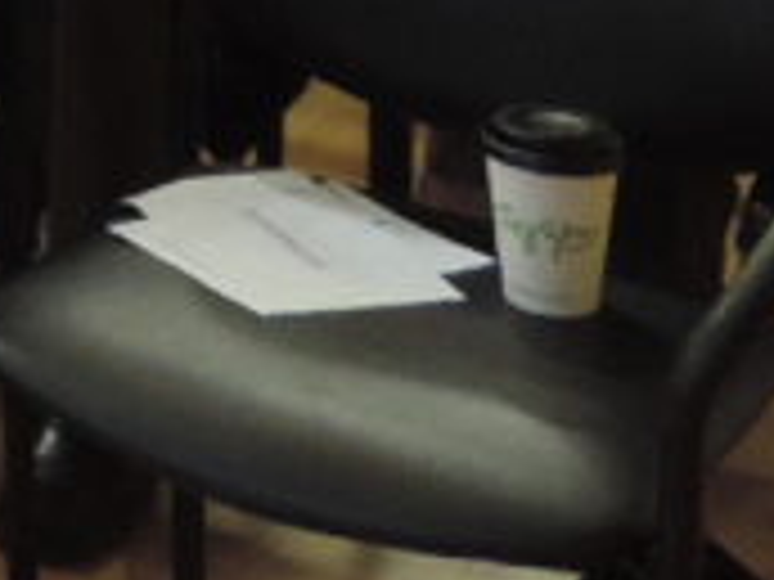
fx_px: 3197
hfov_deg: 11.8
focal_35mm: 143
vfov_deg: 9.2
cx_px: -932
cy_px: -877
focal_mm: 4.3
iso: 400
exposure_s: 1/20
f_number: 3
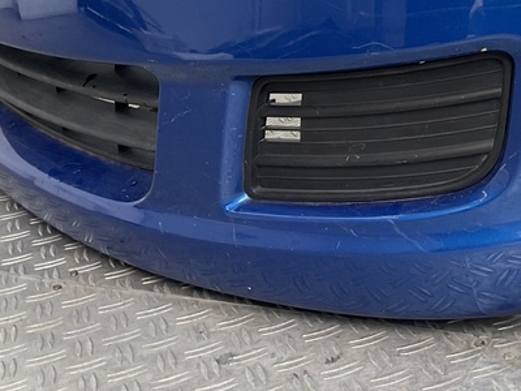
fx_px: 1099
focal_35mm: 73
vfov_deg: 19.3
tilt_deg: -12.1
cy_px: -42
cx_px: 431
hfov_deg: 26.1
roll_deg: +5.9
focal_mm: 3
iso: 20
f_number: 1.8
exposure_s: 1/100
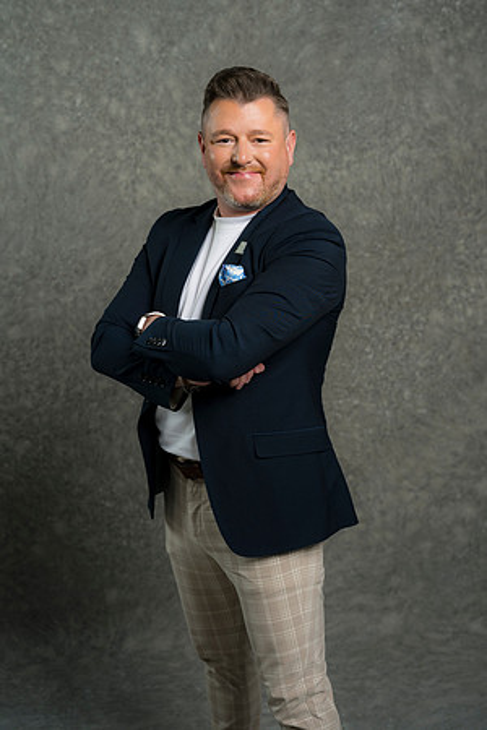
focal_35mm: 55
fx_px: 1116
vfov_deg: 36.2
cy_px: 365
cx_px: 244
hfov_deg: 24.6
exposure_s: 1/160
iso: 125
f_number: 4
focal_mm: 55
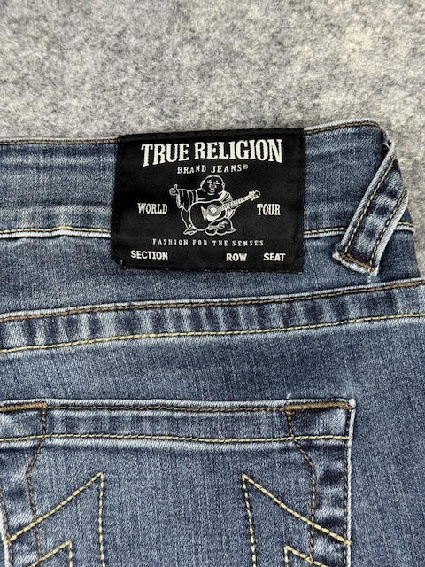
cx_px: 212
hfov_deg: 30.3
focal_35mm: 48
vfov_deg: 39.7
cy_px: 284
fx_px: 786
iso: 80
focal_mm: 6.76
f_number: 1.78
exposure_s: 1/100
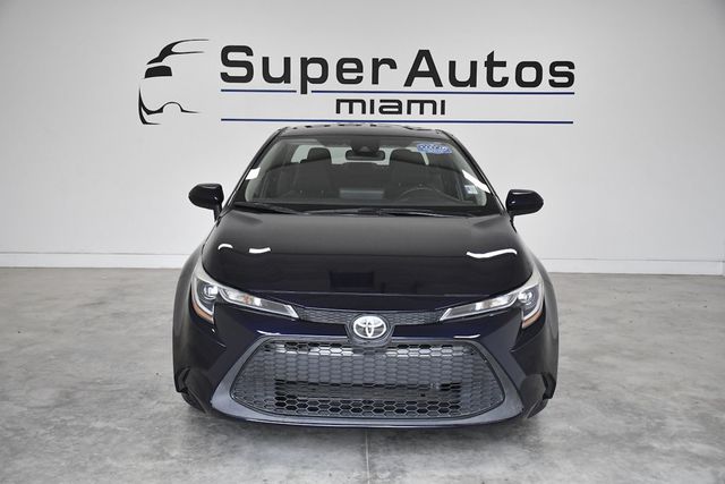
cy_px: 242
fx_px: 806
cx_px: 362
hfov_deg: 48.4
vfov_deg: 33.4
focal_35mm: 40
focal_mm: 27
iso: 2500
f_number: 4
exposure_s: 1/2000
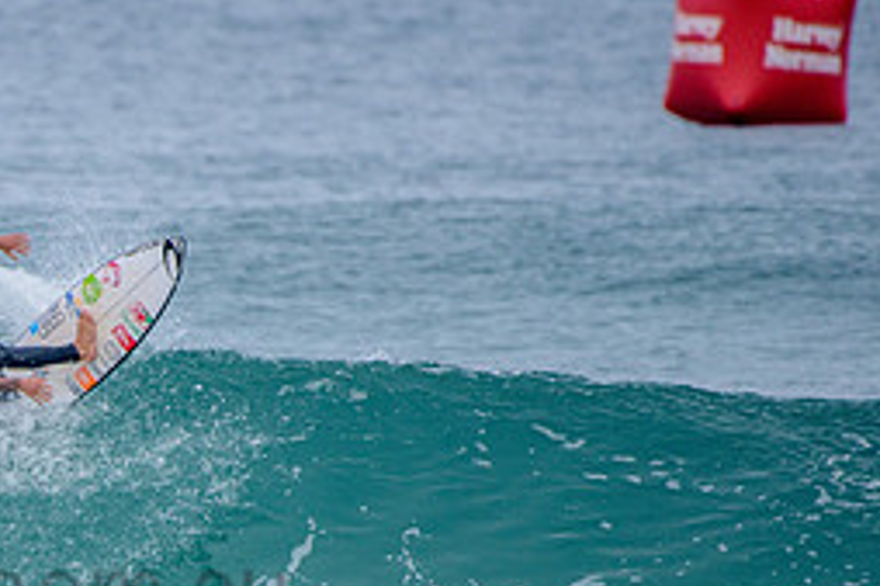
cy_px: 557
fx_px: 27921
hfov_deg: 1.8
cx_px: -80
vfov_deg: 1.2
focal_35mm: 1143
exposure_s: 1/2000
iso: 250
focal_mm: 500
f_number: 5.6
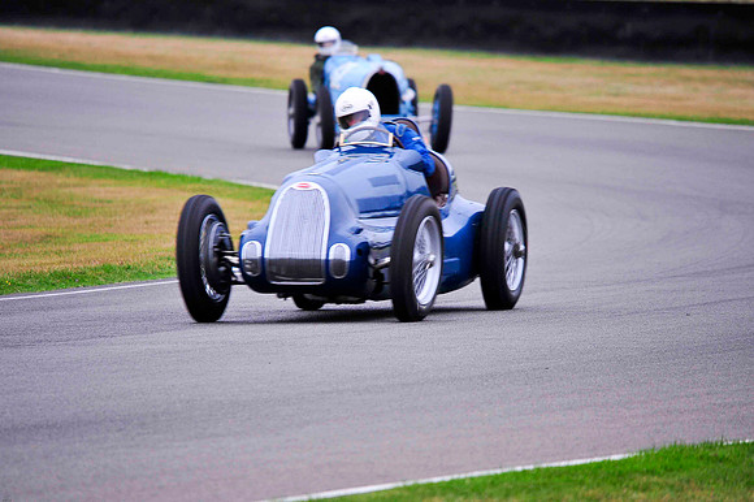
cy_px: 251
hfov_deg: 4.1
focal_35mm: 500
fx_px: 10466
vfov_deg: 2.7
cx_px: 377
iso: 800
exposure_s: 1/250
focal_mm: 500
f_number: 8
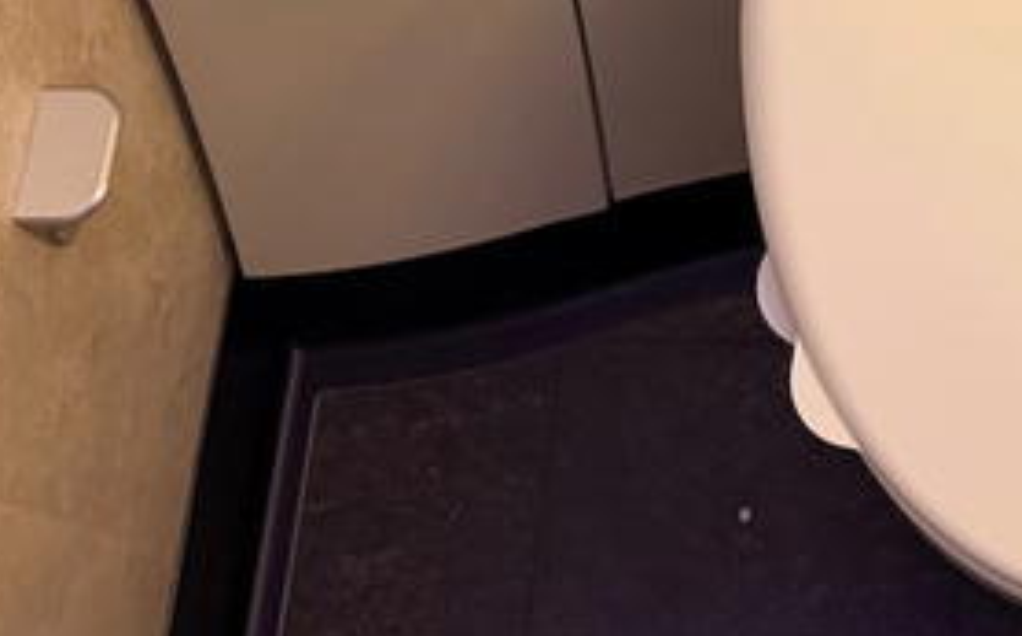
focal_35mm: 77
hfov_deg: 25.4
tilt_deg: -63.2
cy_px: -257
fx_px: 2142
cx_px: 1048
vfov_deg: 15.8
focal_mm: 6.76
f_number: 1.78
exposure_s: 1/60
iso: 320
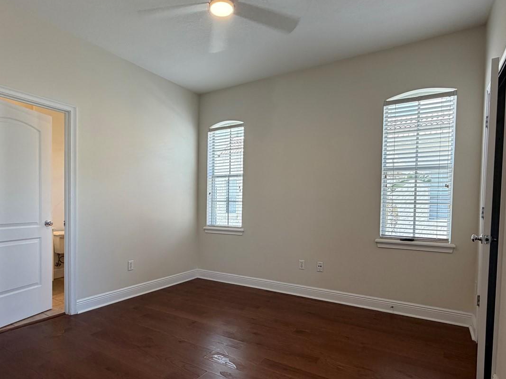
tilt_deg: -2.1
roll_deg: -1.0
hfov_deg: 78.9
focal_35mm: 21
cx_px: 235
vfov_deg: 63.1
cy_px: 217
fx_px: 307
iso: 100
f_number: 2.2
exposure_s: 1/120
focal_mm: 2.22
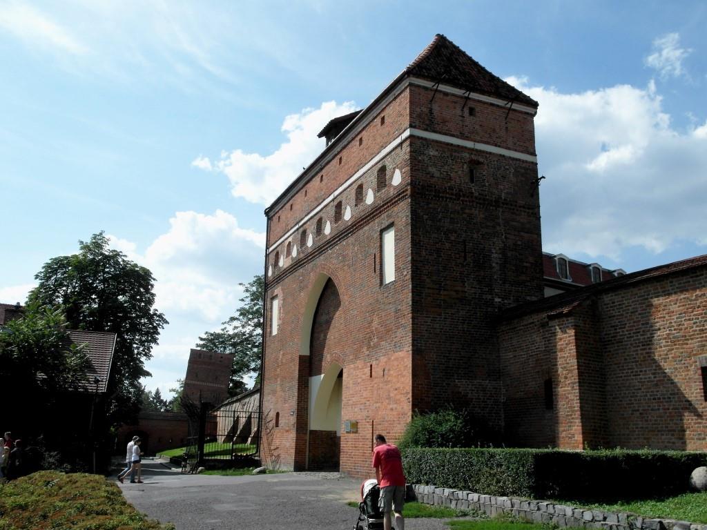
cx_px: 354
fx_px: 613
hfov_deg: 60.0
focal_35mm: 30
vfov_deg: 46.8
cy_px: 265
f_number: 5.2
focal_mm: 6.5
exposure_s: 1/1500
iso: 200
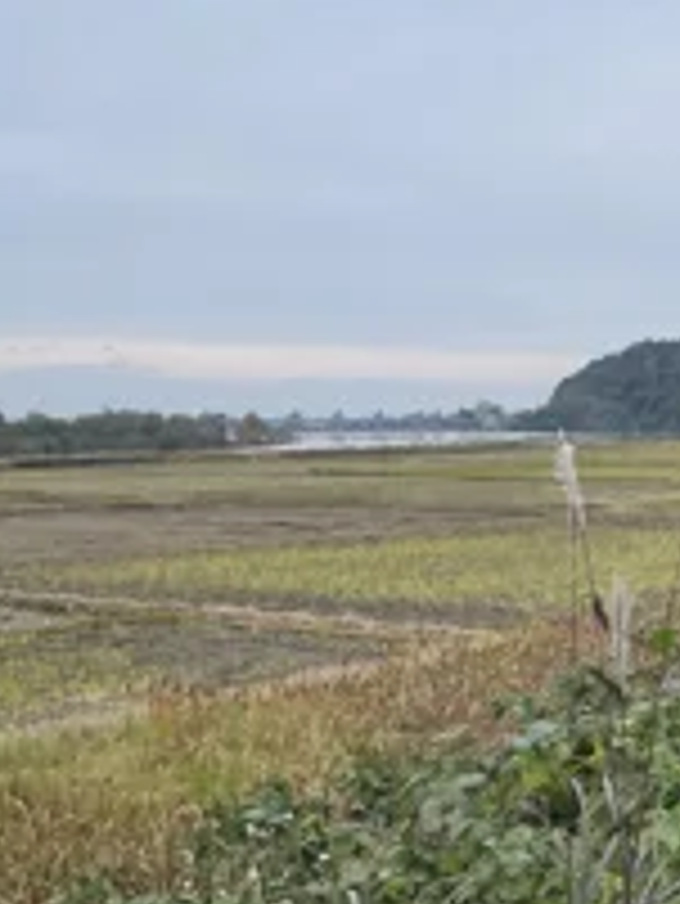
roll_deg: +2.7
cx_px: 928
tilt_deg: -7.9
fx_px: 1622
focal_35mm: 62
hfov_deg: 21.1
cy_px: 540
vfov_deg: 31.1
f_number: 1.6
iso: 32
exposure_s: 1/818
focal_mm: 4.2
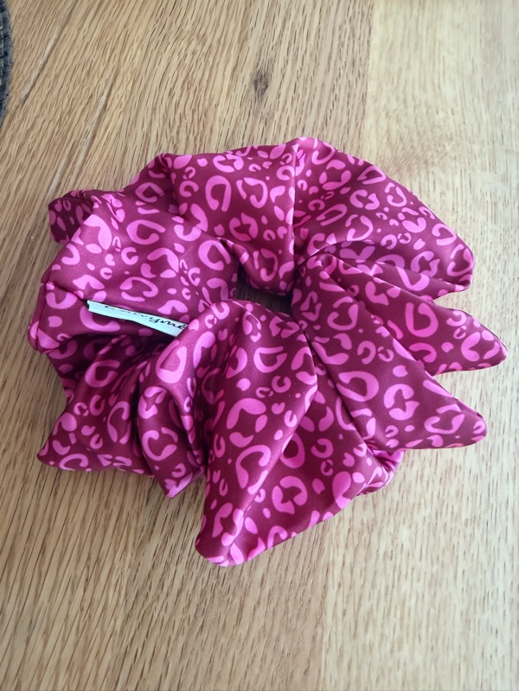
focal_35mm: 24
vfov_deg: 71.6
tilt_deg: -69.7
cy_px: 346
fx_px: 480
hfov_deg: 56.8
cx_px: 260
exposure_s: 1/60
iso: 400
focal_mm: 2.22
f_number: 2.2
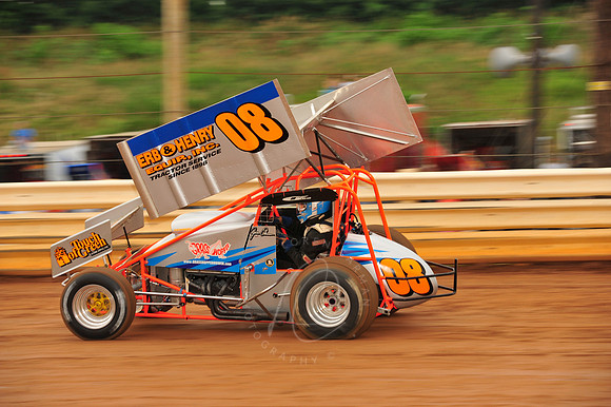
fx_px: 2629
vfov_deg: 8.8
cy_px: 204
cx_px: 306
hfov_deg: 13.3
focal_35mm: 155
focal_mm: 155
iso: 500
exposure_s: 1/320
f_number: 8
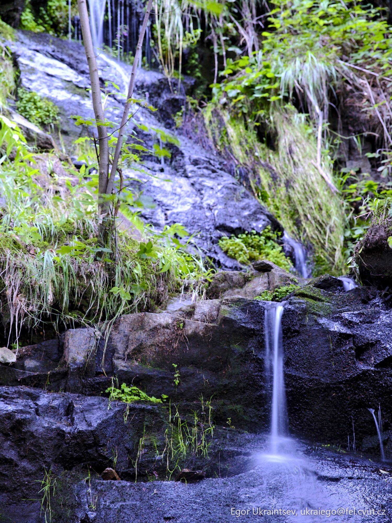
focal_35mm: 158
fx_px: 2386
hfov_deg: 9.4
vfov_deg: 12.5
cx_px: 196
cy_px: 262
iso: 100
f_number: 8
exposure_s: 3
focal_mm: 200
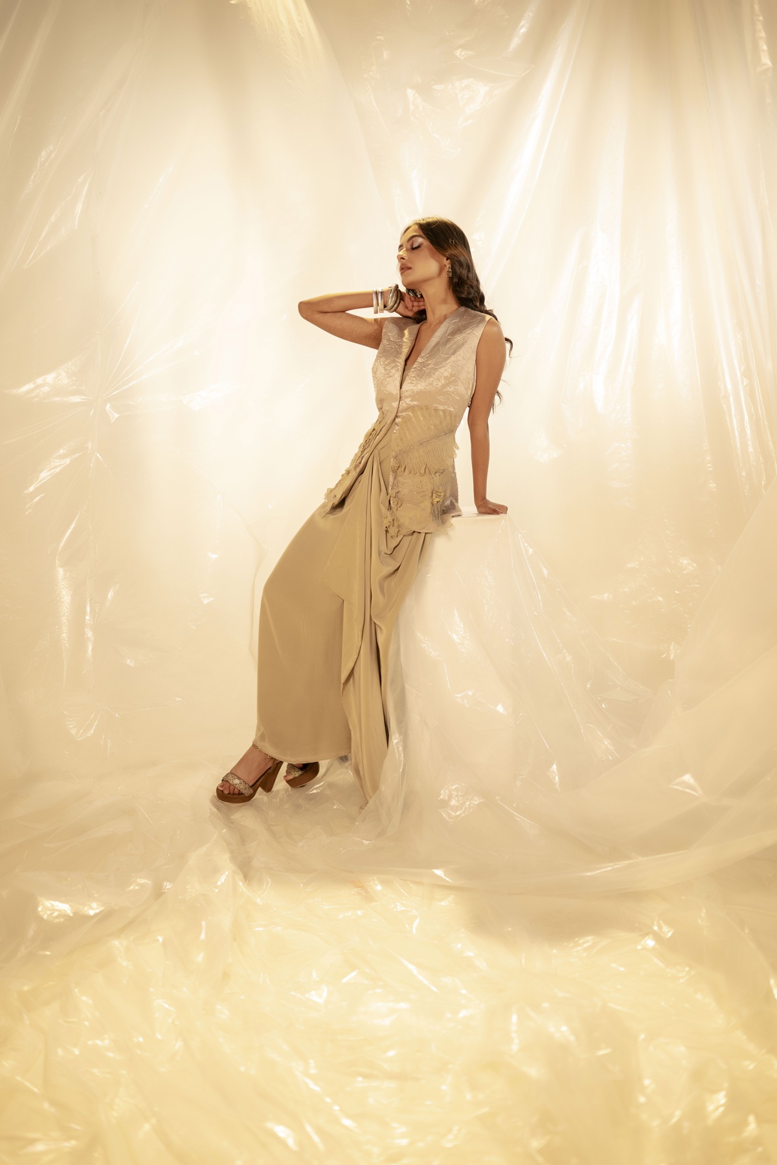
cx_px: 388
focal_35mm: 35
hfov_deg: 37.9
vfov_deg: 54.4
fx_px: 1133
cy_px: 582
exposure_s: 1/500
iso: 320
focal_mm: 35
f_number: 1.8
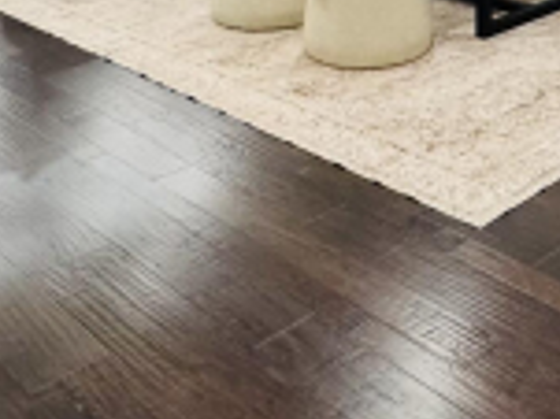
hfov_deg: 30.2
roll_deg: -0.2
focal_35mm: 62
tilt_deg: -0.5
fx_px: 1002
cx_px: 480
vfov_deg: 19.2
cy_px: -289
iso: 320
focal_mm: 2.22
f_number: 2.2
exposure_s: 1/120
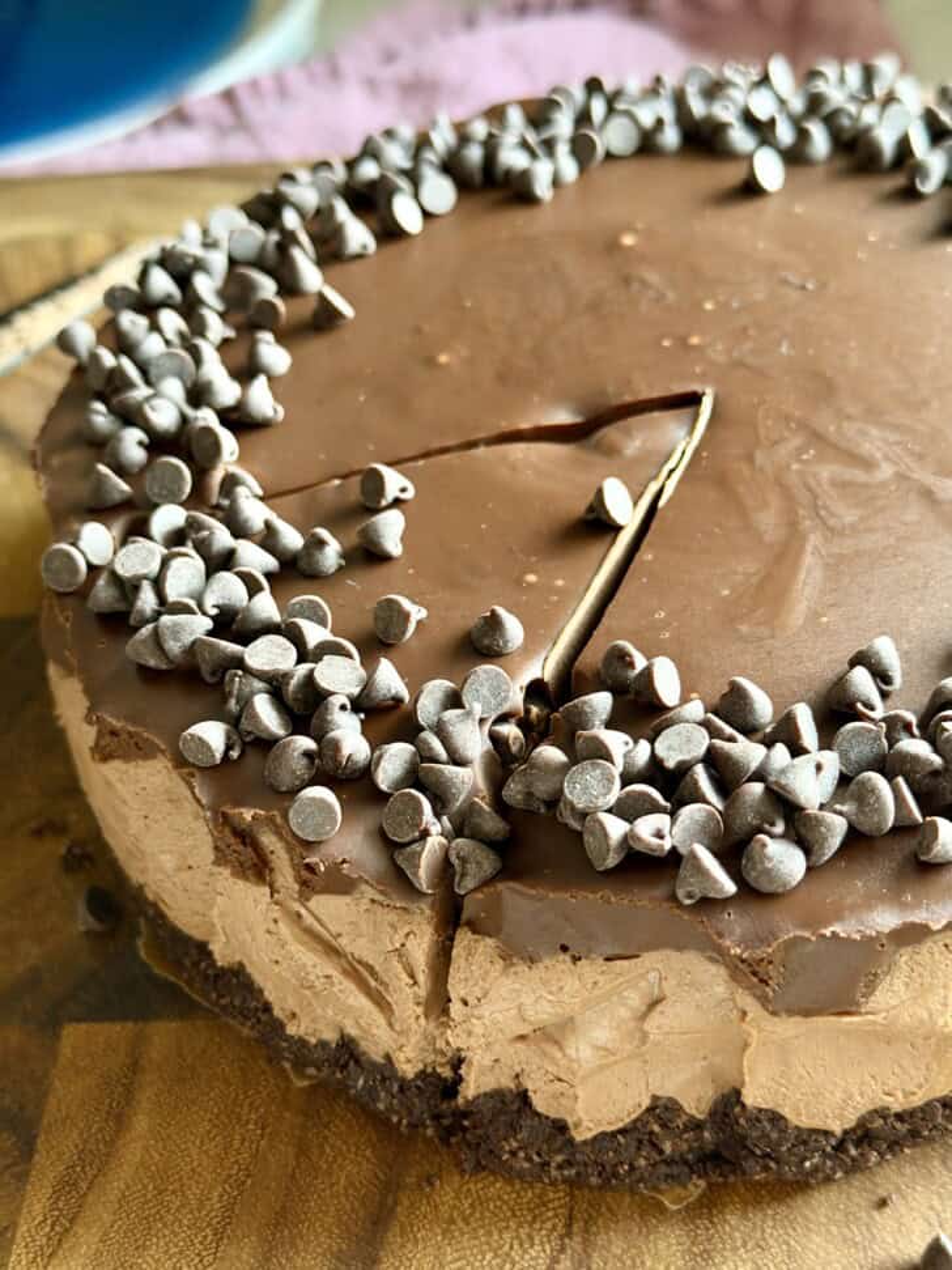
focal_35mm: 48
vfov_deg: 39.7
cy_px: 635
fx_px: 1760
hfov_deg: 30.3
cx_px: 476
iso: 500
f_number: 1.8
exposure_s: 1/40
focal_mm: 6.8
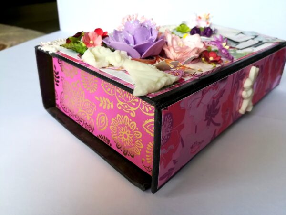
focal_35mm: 26
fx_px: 215
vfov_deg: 53.1
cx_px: 143
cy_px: 108
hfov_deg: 67.3
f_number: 2.2
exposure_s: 1/50
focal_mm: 3.83
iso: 64
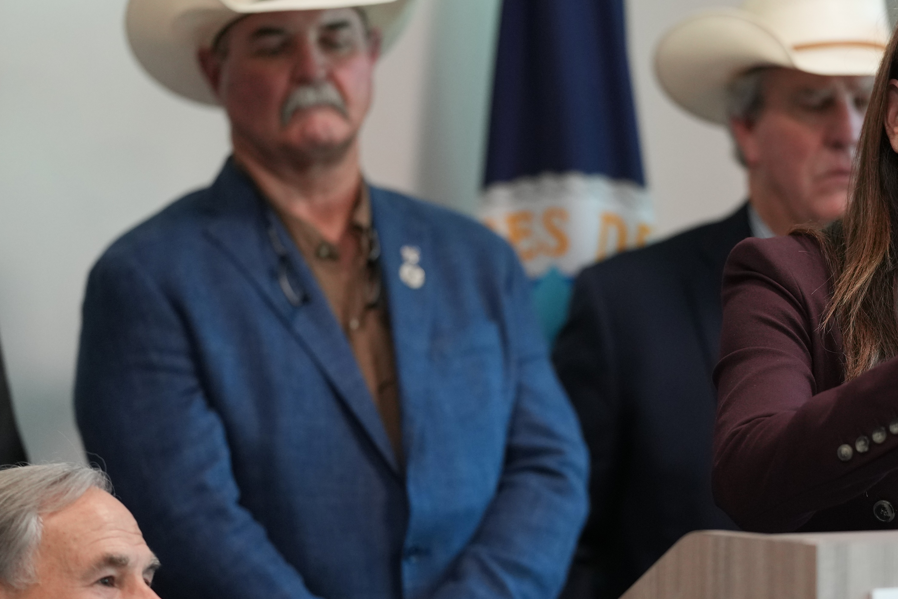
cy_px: 326
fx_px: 6909
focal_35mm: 277
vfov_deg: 5.0
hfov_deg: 7.4
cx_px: 654
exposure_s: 1/640
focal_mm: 135
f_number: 1.8
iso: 1000
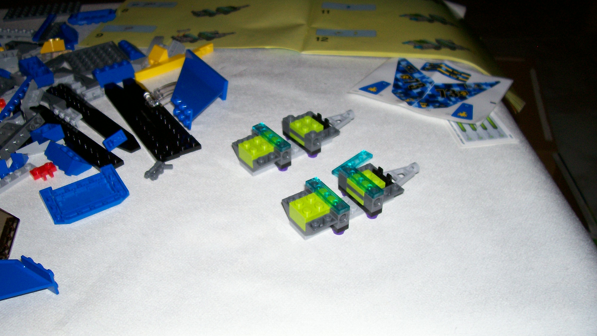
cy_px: 176
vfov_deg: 31.2
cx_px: 291
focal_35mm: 38
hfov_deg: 52.8
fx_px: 602
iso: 80
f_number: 2.7
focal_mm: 5.6
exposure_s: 1/64
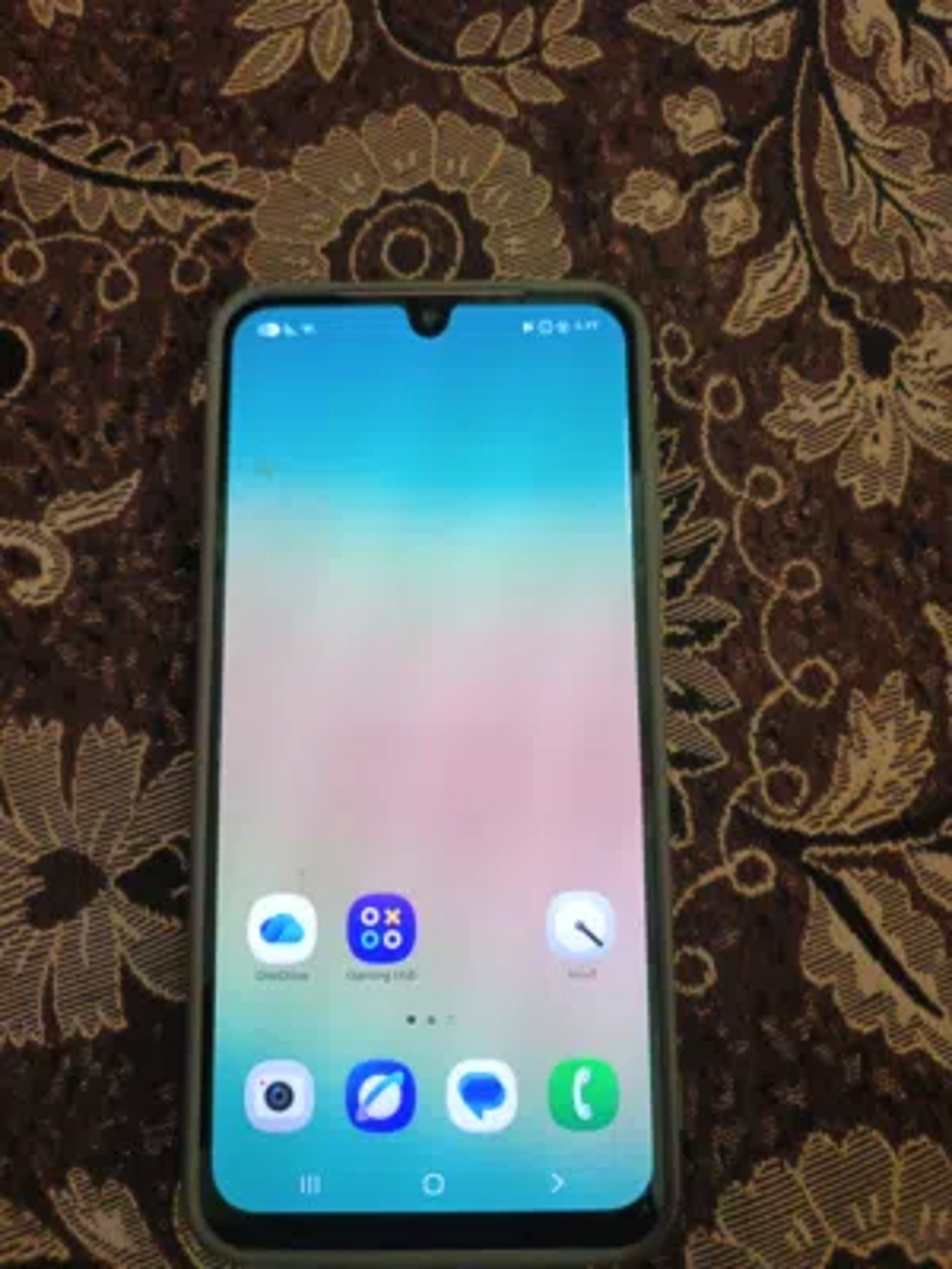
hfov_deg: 58.9
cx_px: 476
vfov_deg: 73.9
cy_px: 634
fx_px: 843
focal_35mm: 23
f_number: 1.8
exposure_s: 1/33.3
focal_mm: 5.89
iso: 5244
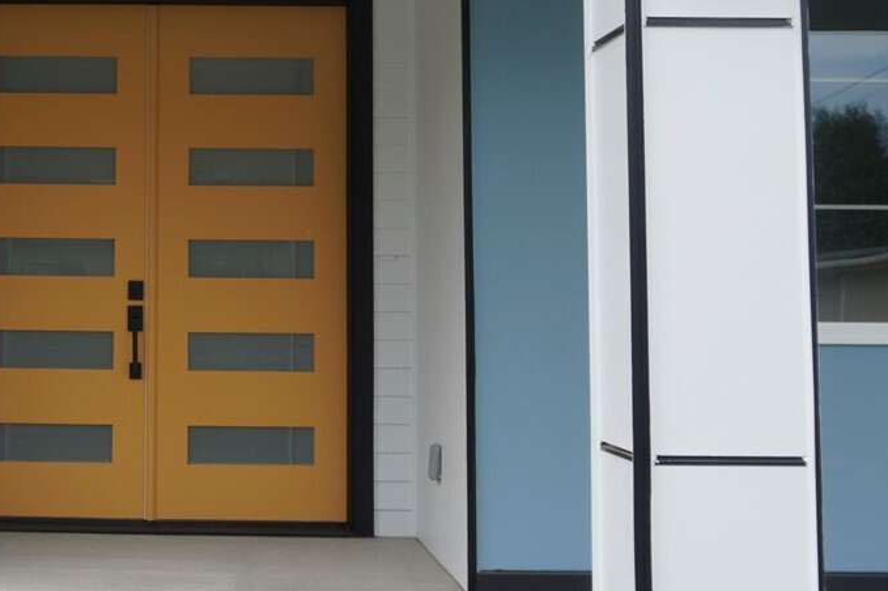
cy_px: 172
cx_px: 112
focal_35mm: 60
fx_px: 1479
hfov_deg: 32.0
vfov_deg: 22.5
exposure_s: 1/400
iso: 100
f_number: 4.5
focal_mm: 16
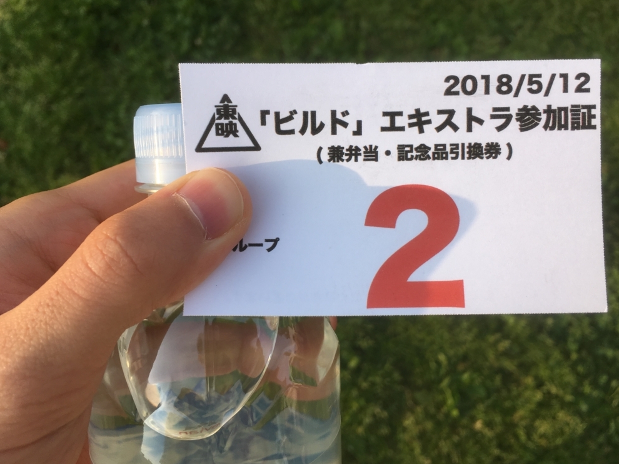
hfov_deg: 60.0
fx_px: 536
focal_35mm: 30
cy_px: 226
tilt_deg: -72.4
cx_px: 319
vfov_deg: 46.8
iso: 25
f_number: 2.2
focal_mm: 4.15
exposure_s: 1/591
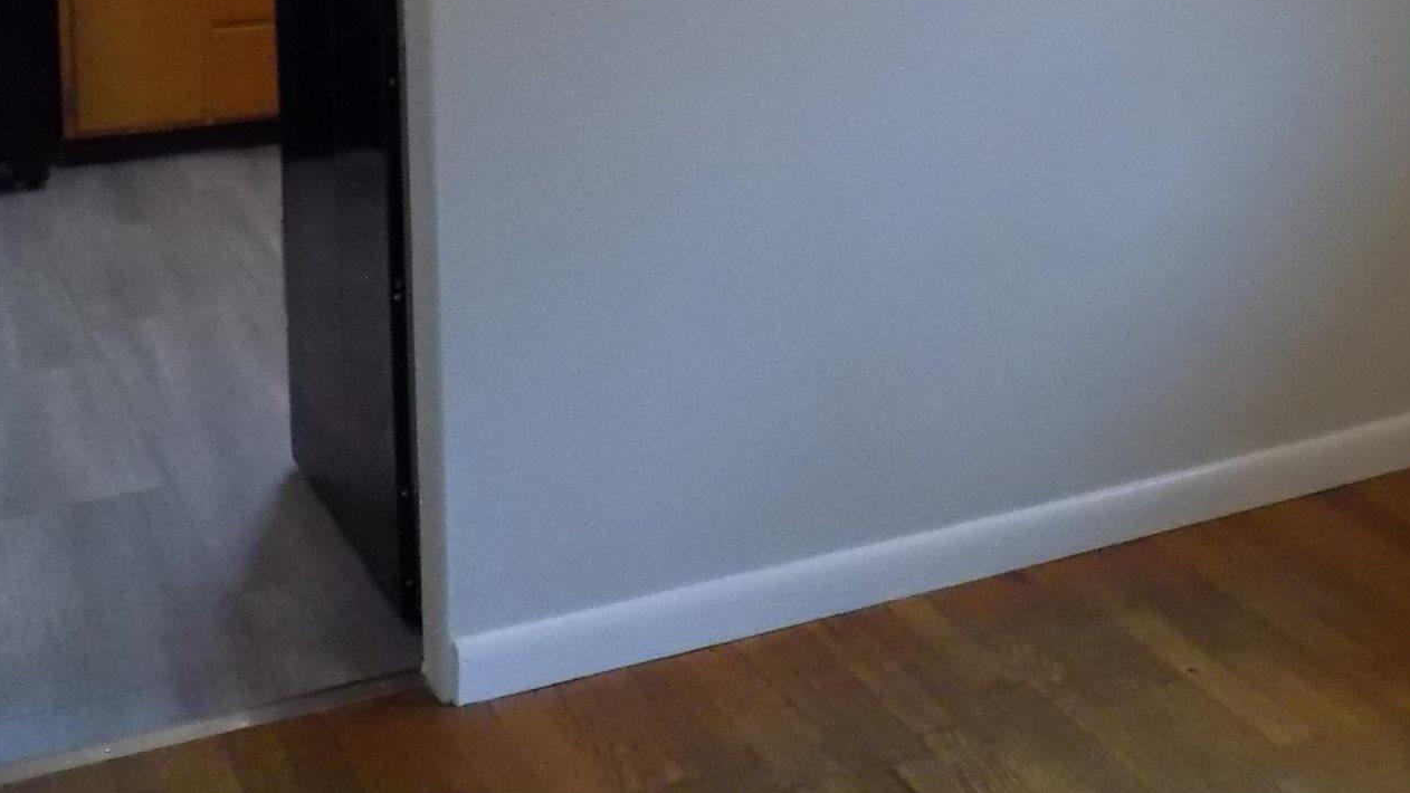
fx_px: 2281
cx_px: 1139
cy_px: -124
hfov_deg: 33.3
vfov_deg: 18.8
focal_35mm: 61
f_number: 3.1
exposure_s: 1/30
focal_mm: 4
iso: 320
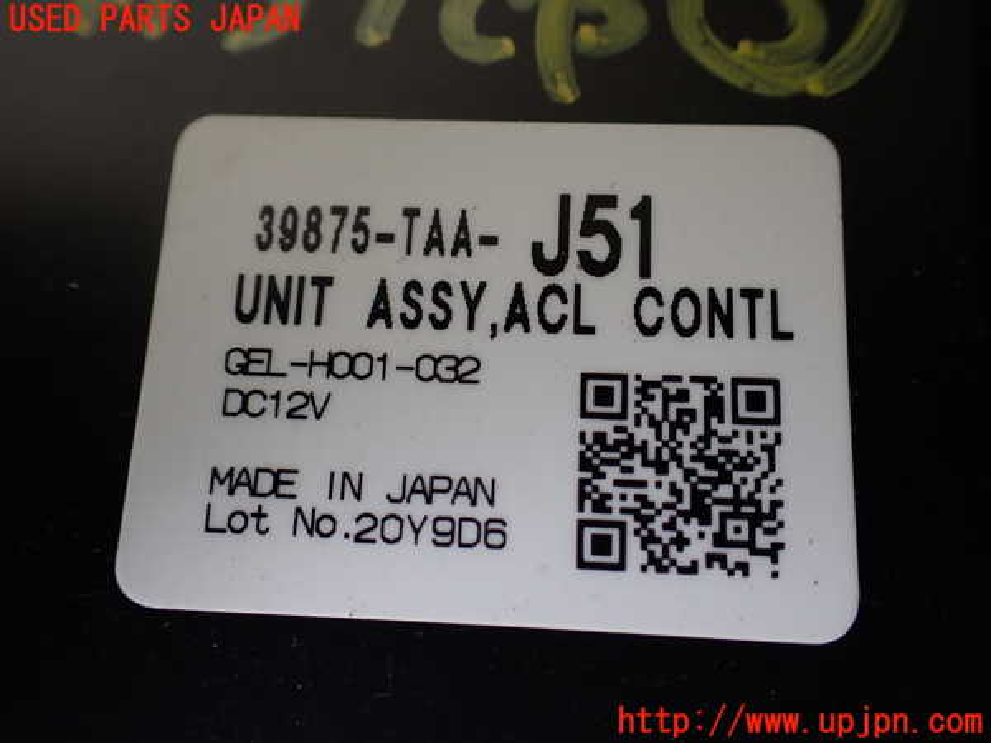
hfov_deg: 60.0
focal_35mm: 30
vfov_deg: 46.8
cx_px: 496
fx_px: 859
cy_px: 372
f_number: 2.3
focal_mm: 5.4
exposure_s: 1/125
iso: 160
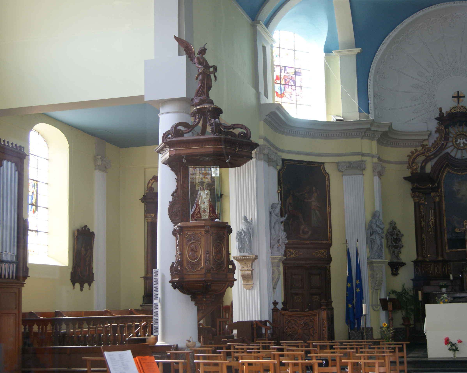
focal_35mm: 60
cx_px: 242
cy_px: 187
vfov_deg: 25.6
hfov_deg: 31.7
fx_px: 823
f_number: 4.5
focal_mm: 35
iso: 400
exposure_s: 1/20
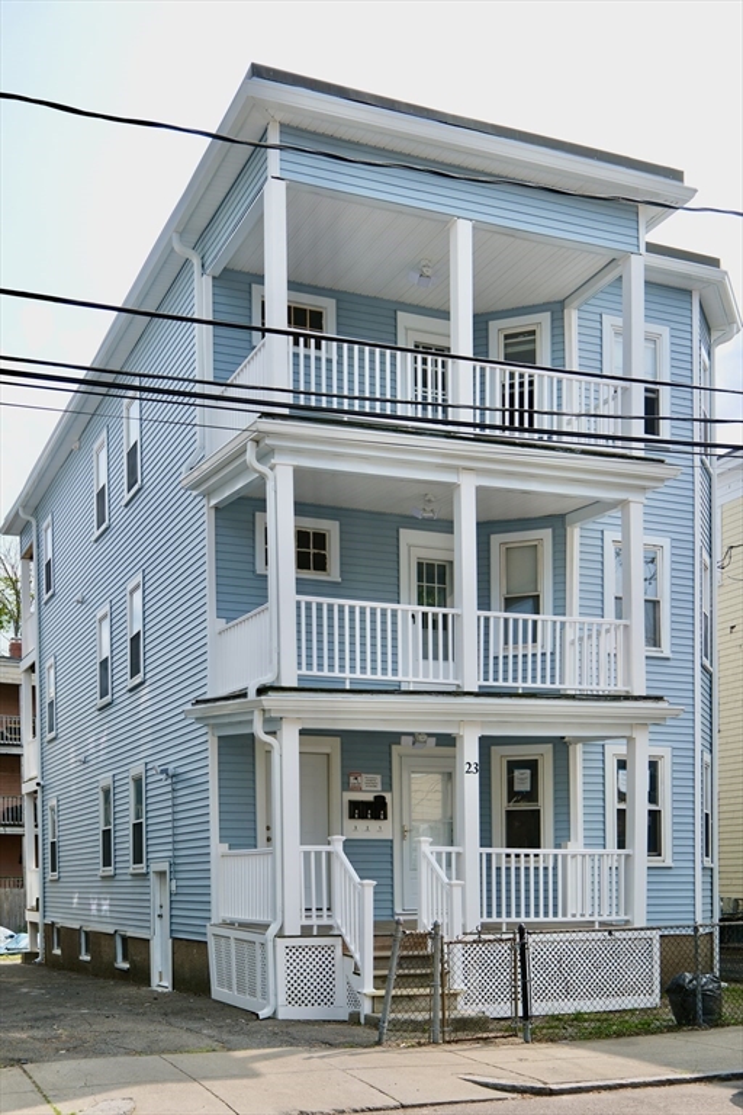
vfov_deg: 55.8
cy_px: 558
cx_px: 372
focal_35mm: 34
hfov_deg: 38.9
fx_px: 1053
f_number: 2.8
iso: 125
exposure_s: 1/1300
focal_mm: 22.6
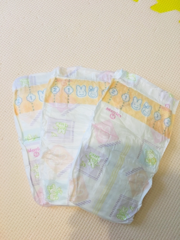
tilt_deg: -77.7
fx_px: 201
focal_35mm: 29
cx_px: 90
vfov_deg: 61.7
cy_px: 120
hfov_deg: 48.2
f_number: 2.2
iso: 50
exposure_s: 1/30
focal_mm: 4.15
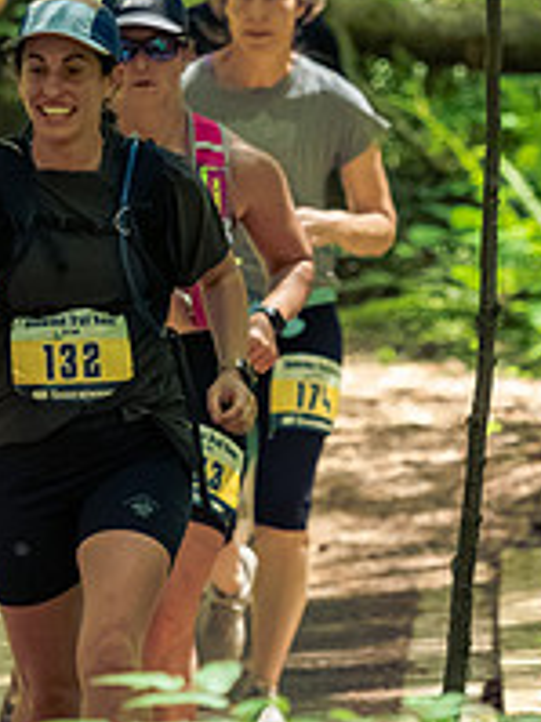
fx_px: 12746
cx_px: 129
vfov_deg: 3.2
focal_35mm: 611
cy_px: 388
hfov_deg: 2.4
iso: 5000
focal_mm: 135
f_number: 2.8
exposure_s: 1/800
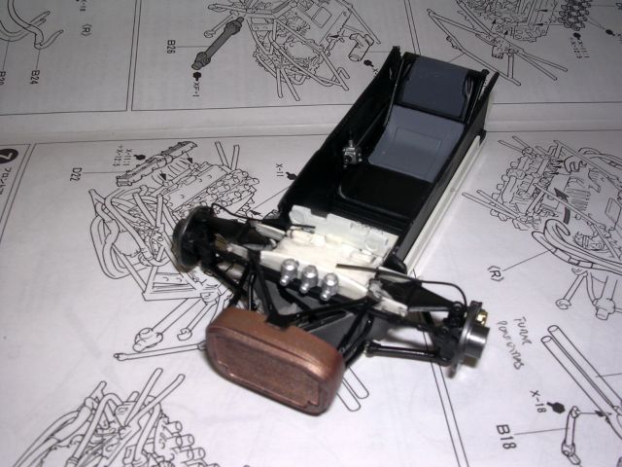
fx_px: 683
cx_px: 311
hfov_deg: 49.0
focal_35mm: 38
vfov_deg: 37.7
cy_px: 234
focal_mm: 5.8
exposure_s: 1/60.1
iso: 100
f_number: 5.6
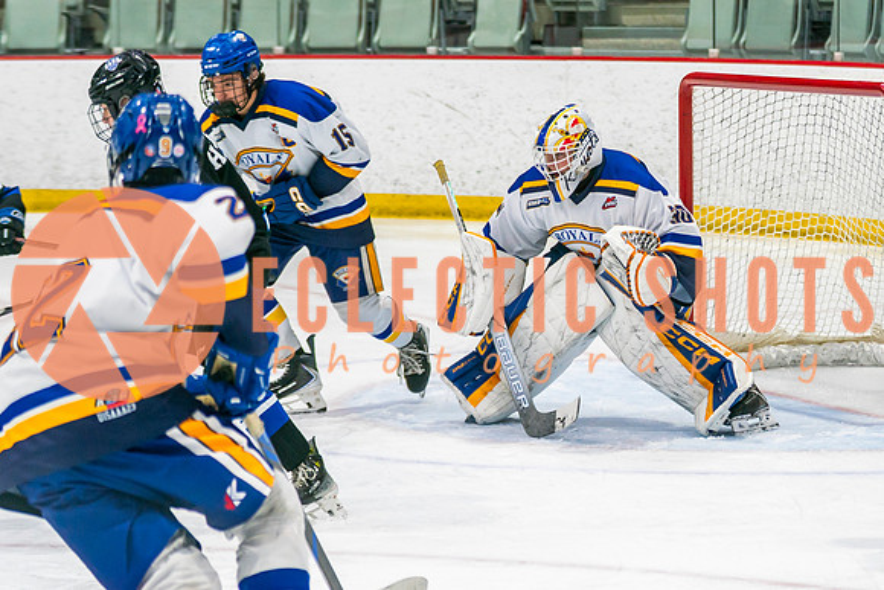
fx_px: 4225
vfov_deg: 8.0
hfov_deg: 11.9
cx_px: 600
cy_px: 357
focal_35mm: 172
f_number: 2.8
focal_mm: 88
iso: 400
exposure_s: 1/640
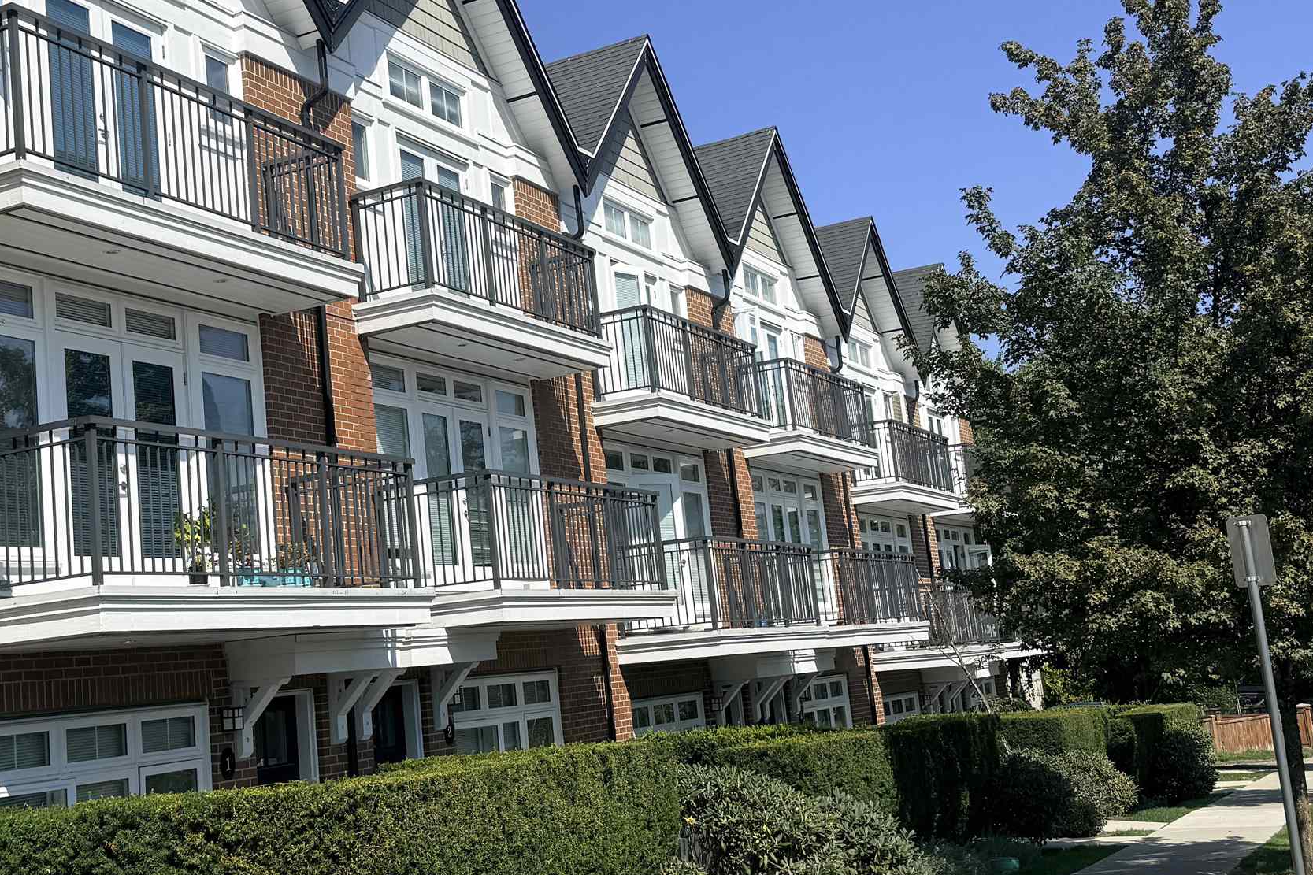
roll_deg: +5.0
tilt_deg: +10.0
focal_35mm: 46
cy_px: 390
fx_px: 1677
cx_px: 490
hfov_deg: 42.4
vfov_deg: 29.2
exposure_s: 1/5714
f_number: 1.78
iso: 80
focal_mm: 6.76
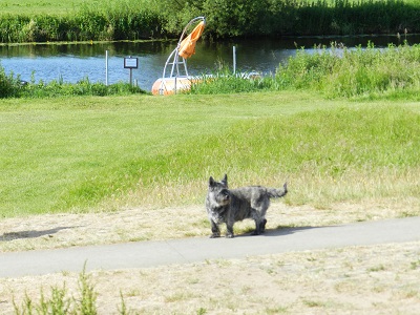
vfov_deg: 8.4
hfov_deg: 11.2
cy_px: 158
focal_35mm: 176
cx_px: 210
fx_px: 2135
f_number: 5.4
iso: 160
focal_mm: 31.2
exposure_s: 1/400
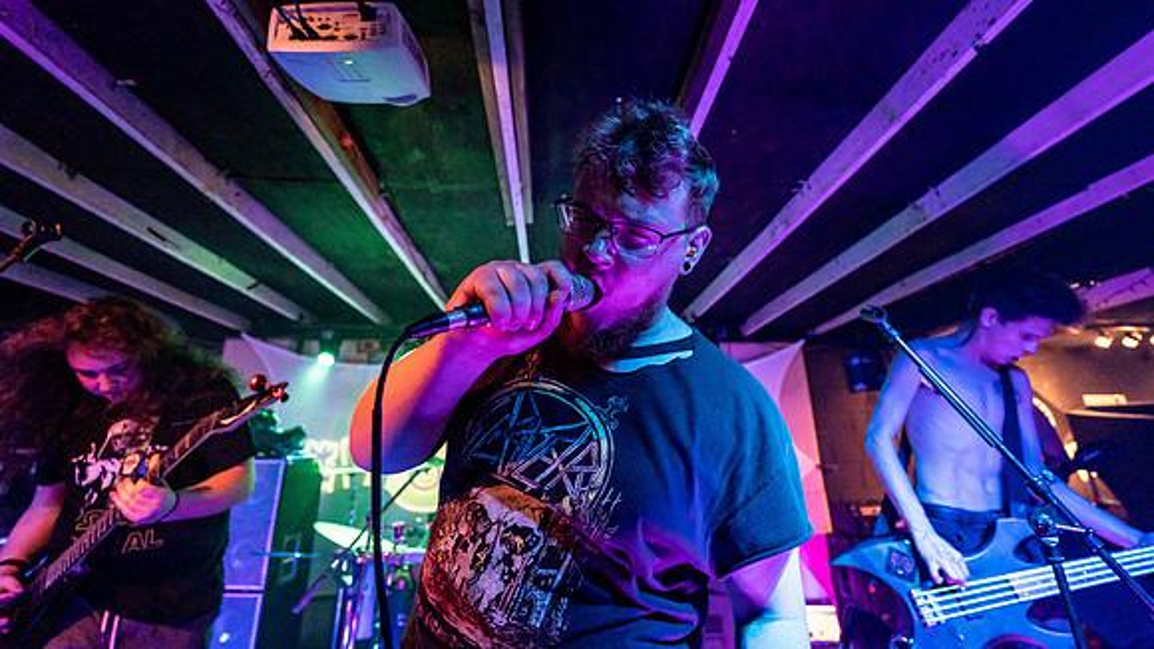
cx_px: 586
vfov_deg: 70.0
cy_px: 265
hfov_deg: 103.1
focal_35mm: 15
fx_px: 458
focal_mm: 14
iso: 3200
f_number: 2.8
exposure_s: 1/250
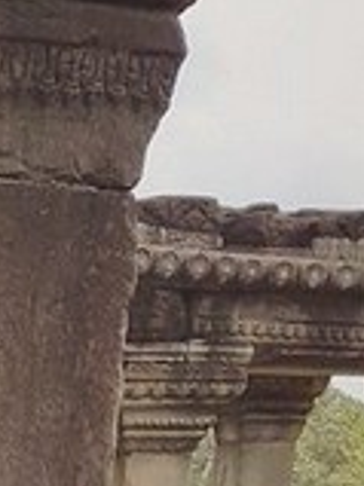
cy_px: -688
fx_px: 1839
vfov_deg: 12.0
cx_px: 801
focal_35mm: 131
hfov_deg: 10.2
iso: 40
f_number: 1.7
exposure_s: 1/6272
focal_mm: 4.2
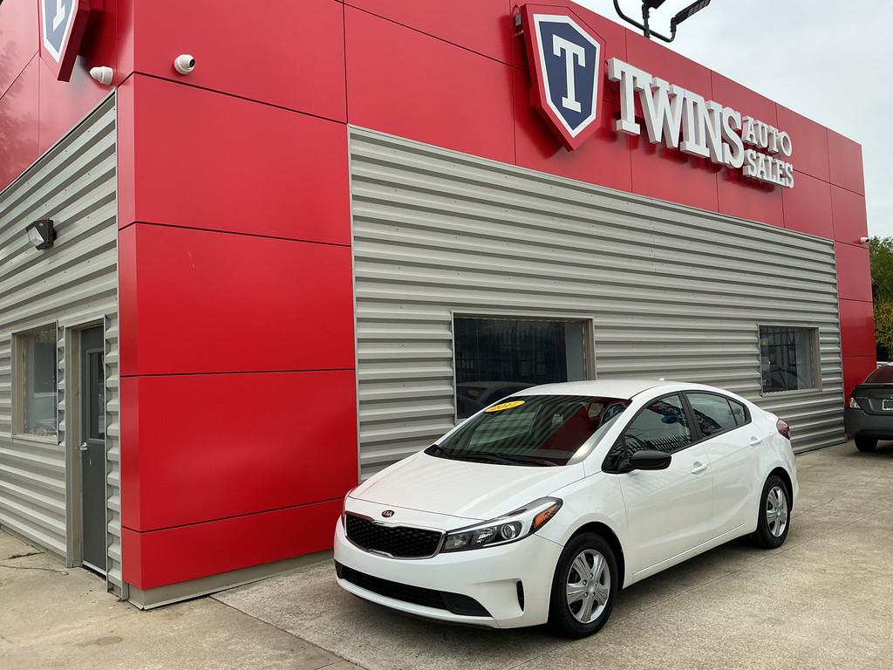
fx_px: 748
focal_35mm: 29
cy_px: 335
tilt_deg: +1.8
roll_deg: +3.0
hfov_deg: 61.7
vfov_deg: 48.2
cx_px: 446
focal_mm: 3
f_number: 1.8
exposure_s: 1/1412
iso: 25
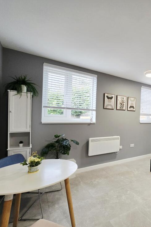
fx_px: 120
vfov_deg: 86.9
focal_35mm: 19
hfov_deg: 55.2
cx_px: 139
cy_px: 116
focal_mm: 2.2
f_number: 2.2
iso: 100
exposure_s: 1/50.3
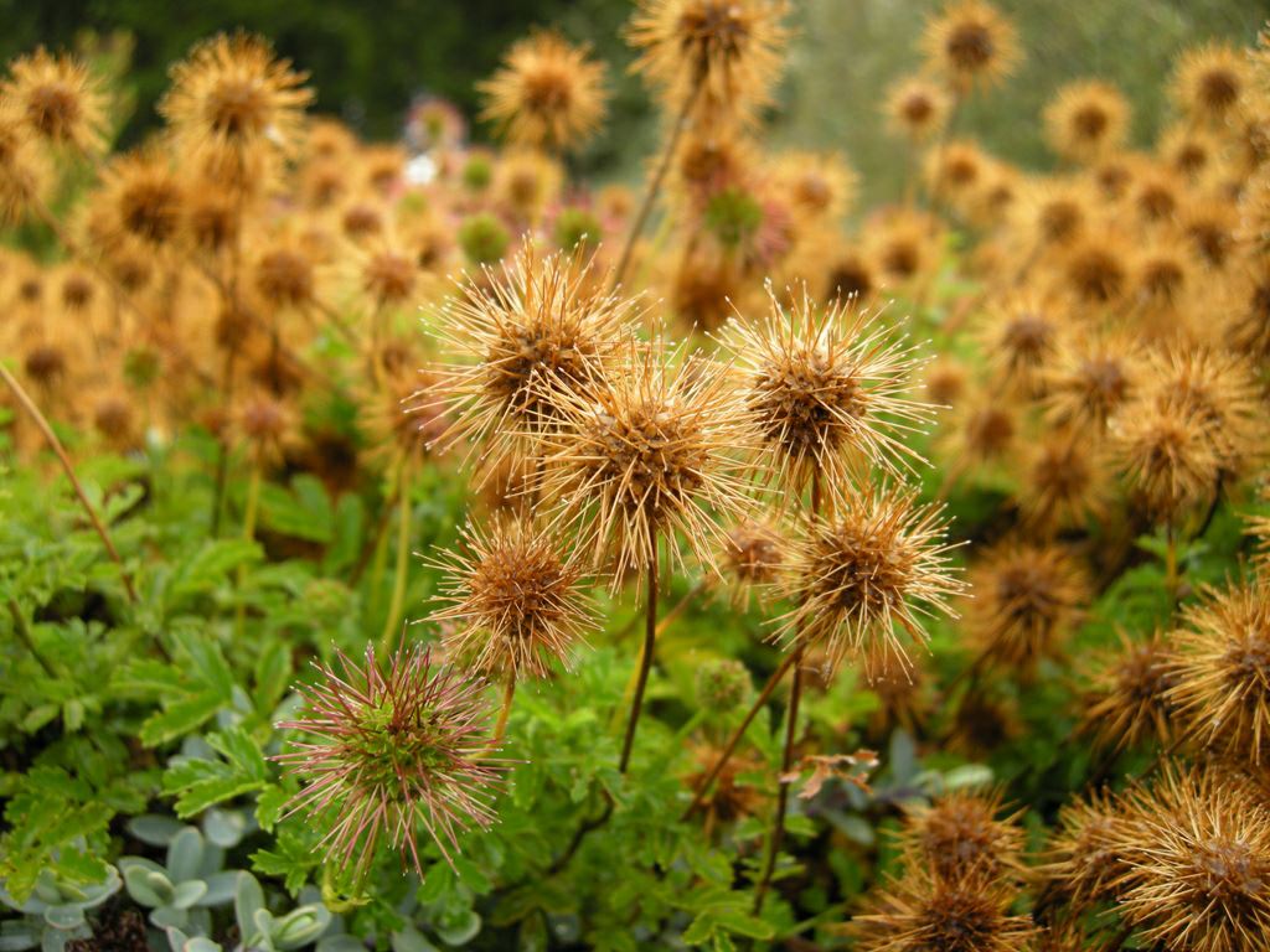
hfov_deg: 52.6
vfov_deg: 40.7
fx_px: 1284
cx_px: 635
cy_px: 476
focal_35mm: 35
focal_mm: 7.5
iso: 64
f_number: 3
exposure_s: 1/71.8
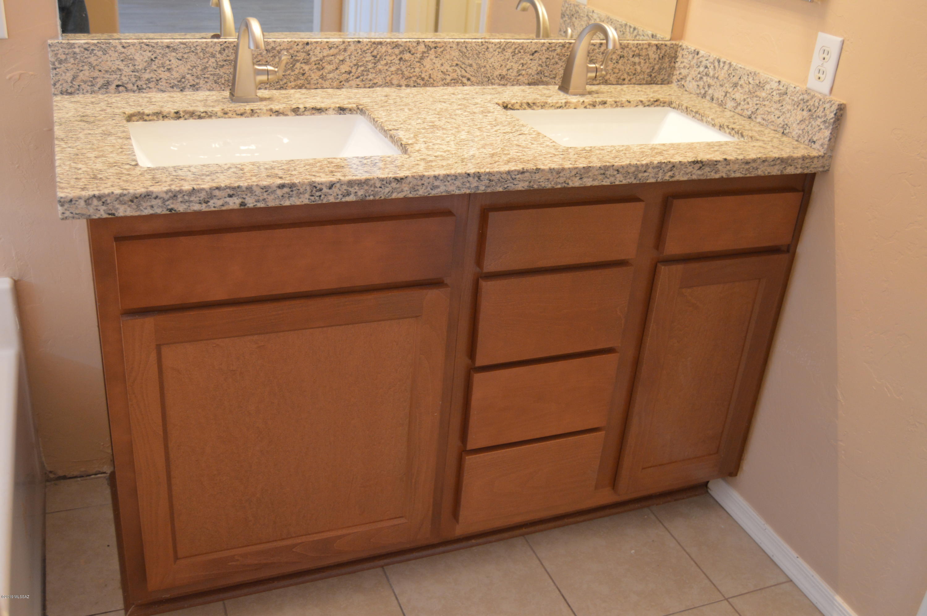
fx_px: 887
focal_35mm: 34
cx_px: 464
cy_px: 308
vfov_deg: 38.3
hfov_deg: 55.2
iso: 800
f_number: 3.8
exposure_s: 1/25
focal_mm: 23
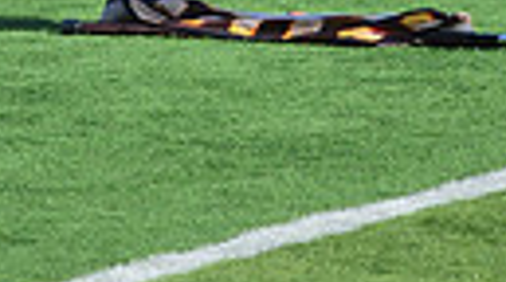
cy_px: -537
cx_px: 431
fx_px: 7607
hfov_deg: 3.8
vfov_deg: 2.1
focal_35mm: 568
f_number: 5.6
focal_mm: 155
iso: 125
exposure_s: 1/1000
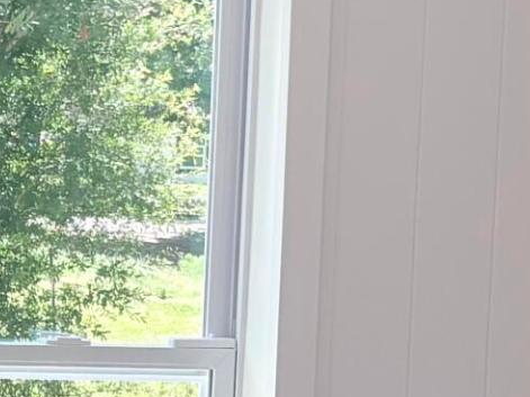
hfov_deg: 10.5
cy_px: 241
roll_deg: -0.5
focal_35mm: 159
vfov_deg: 9.3
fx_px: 2434
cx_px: -774
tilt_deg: -2.4
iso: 64
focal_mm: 5.96
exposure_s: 1/576
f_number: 1.6
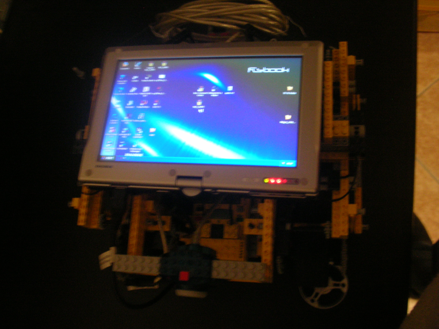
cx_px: 220
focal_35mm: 35
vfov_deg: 40.7
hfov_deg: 52.6
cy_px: 164
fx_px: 444
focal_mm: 5.8
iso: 200
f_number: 3
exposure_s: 1/1.3
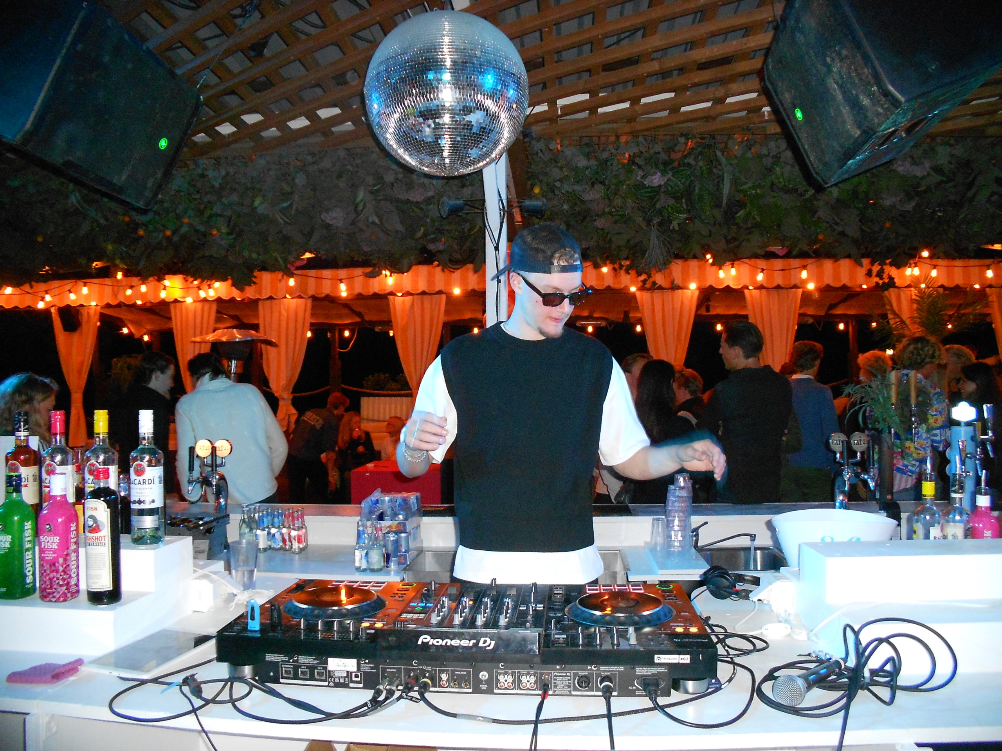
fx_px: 926
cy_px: 376
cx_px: 501
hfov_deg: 56.8
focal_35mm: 32
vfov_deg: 44.2
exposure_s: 1/30
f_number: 3.6
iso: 400
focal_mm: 5.8
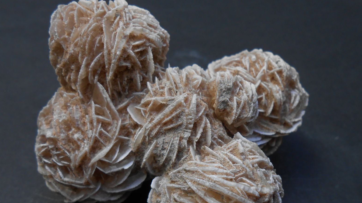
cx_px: 177
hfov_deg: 66.1
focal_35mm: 29
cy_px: 131
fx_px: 278
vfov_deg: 39.8
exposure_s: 1/40
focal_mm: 4.6
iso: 80
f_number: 3.5
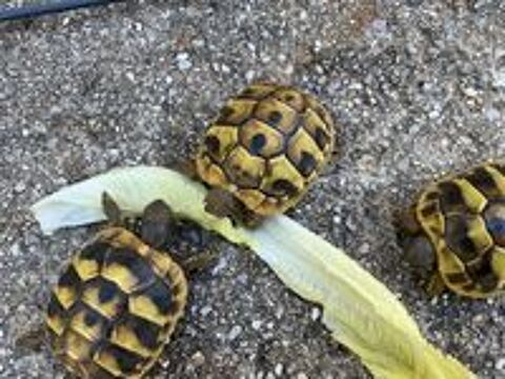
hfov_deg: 61.7
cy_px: 190
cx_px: 252
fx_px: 423
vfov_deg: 48.2
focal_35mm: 29
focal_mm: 3
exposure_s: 1/120
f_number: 1.8
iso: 32
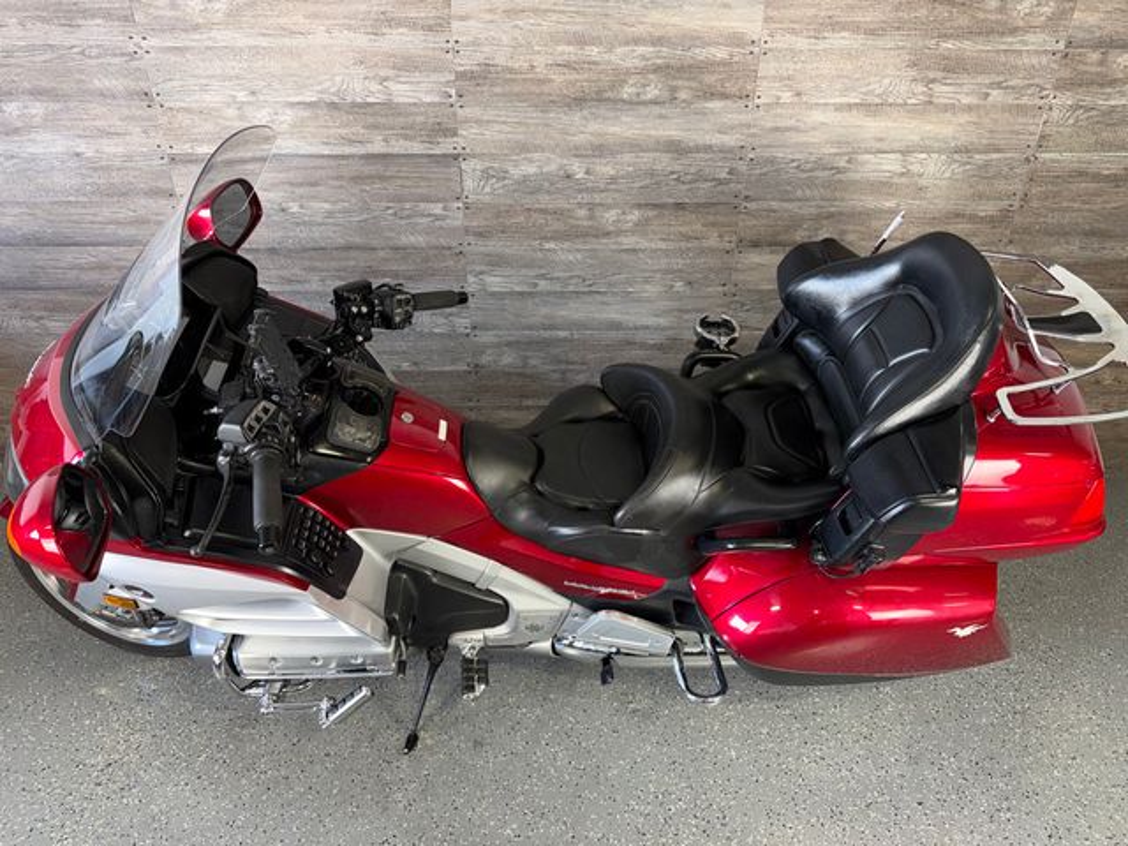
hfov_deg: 71.6
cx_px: 564
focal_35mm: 24
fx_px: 782
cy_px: 423
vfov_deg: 56.8
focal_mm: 6.76
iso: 80
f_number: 1.78
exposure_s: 1/26
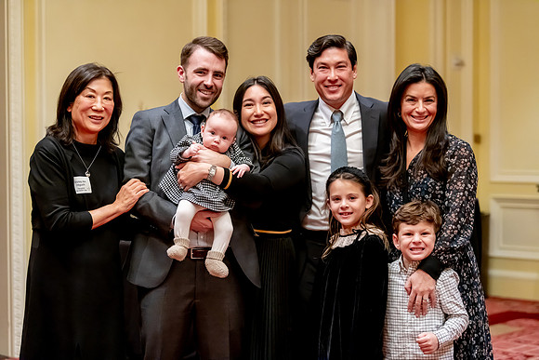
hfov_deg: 27.0
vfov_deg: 18.2
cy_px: 180
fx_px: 1123
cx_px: 270
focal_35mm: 75
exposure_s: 1/200
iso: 6400
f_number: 3.2
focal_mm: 75
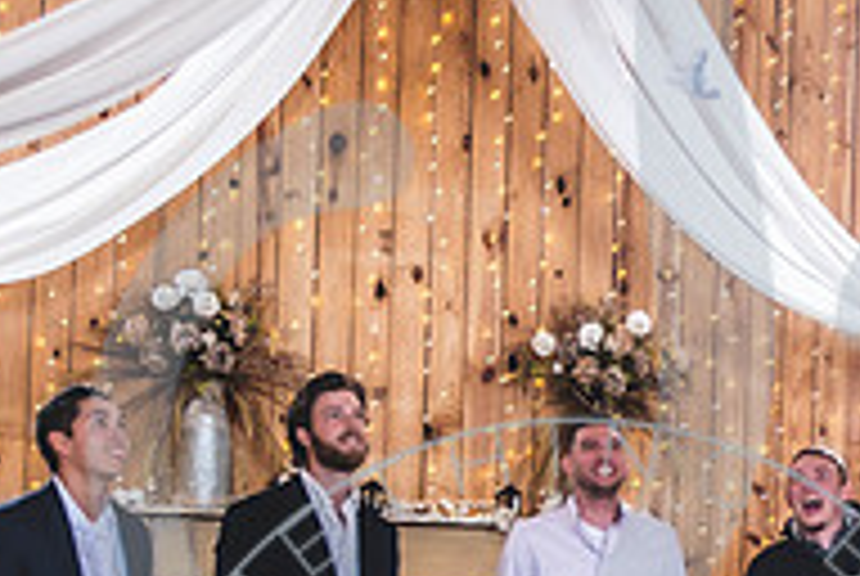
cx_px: 801
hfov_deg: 22.4
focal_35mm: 88
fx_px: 2105
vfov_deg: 15.4
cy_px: 502
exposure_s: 1/125
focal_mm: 29
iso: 500
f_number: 2.8
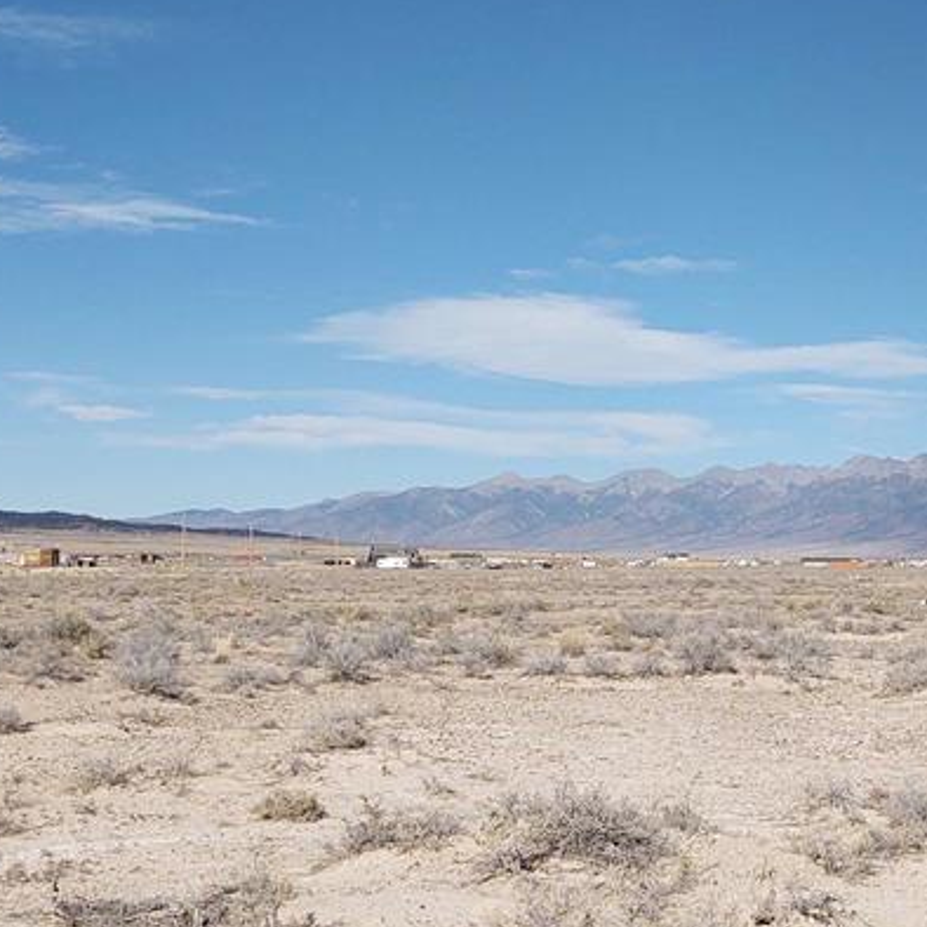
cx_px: 718
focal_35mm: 62
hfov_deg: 27.3
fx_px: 1878
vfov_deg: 27.6
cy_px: 569
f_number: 1.7
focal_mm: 4.75
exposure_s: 1/6356
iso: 100
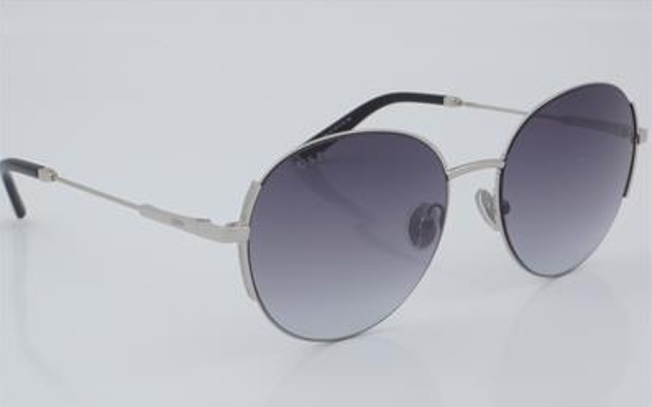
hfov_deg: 26.8
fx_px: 1368
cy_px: 213
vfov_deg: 16.9
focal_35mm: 77
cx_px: 325
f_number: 32
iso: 100
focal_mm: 50
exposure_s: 1/4
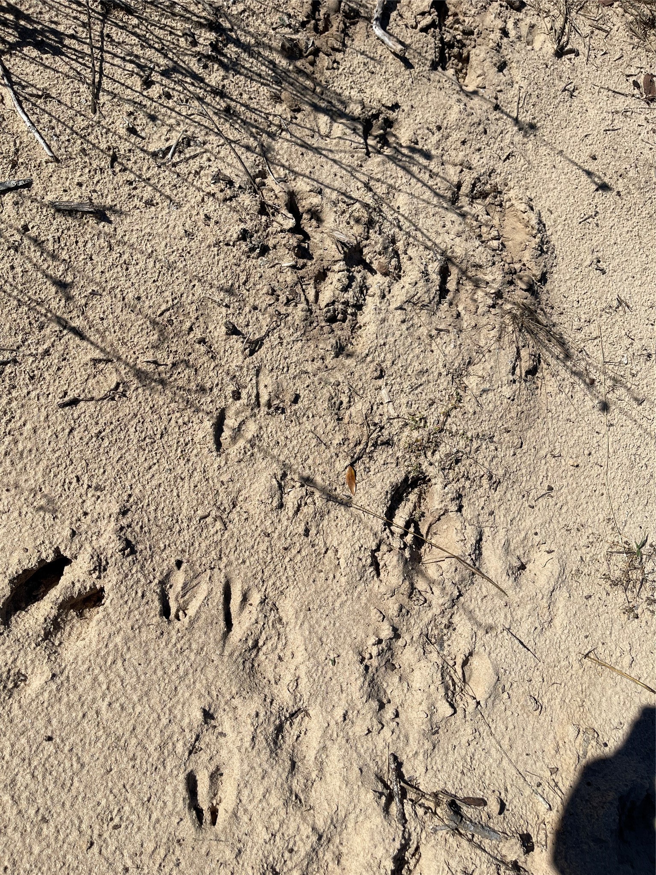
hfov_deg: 54.9
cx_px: 328
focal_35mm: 25
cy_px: 438
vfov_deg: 69.4
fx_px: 632
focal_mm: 5.1
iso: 32
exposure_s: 1/6250
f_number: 1.6
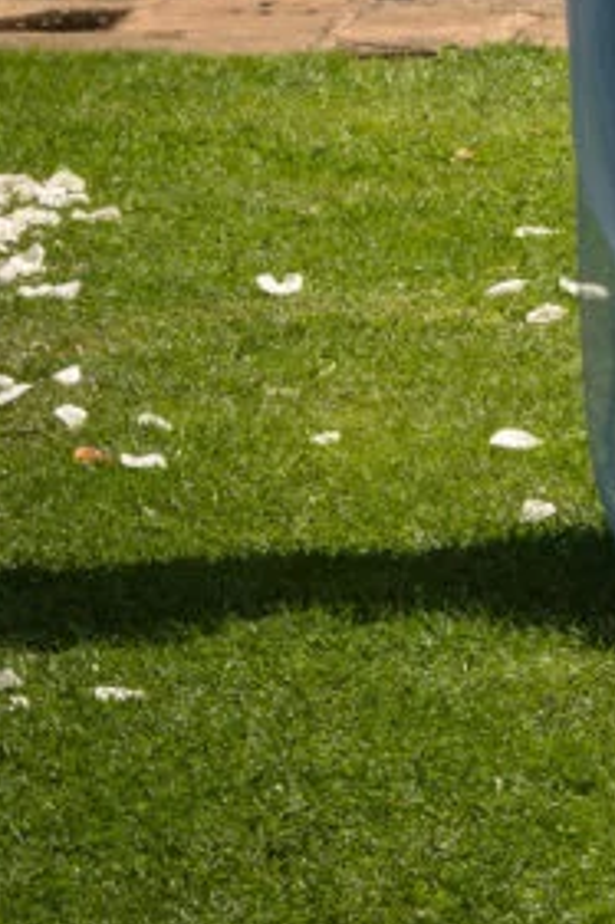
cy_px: -249
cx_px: 569
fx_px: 12212
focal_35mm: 476
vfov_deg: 4.3
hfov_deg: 2.9
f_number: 10
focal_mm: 75
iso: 125
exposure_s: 1/200
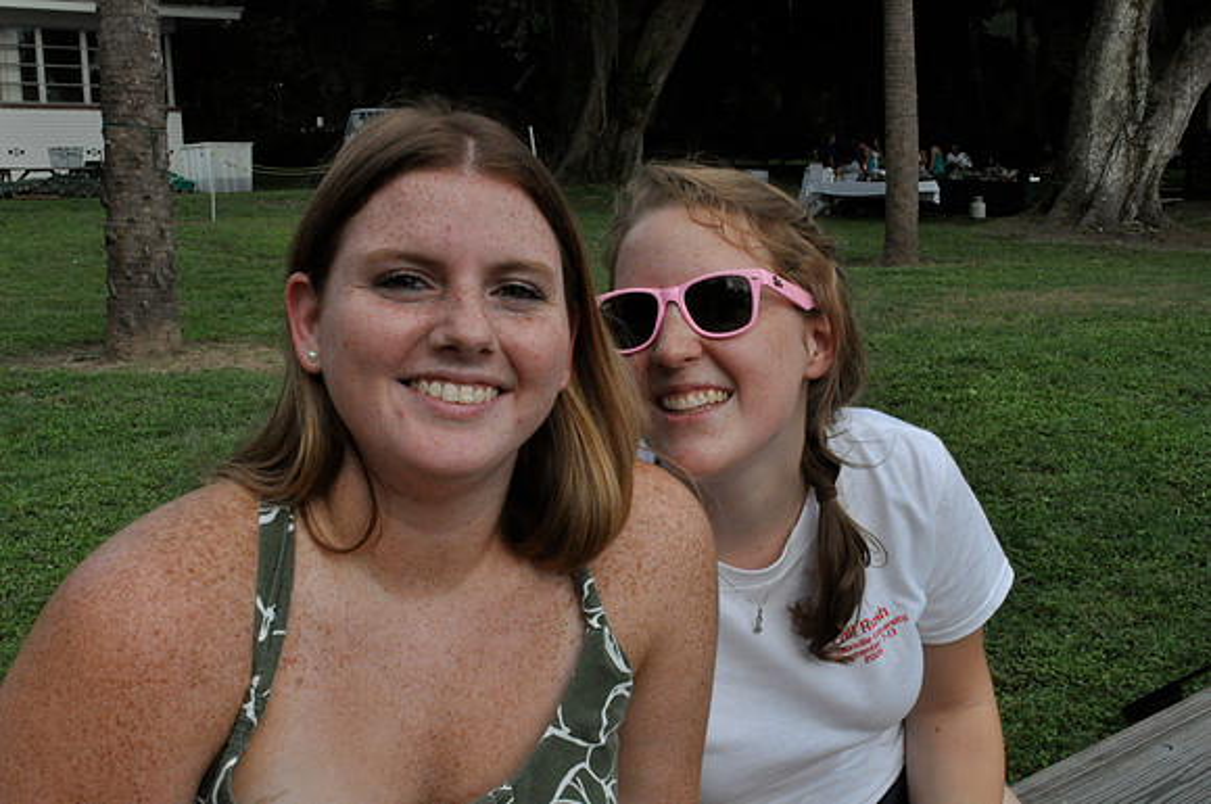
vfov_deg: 30.8
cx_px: 606
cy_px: 402
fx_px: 1461
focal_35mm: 44
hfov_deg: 45.0
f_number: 29
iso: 1600
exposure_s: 1/200
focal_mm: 29
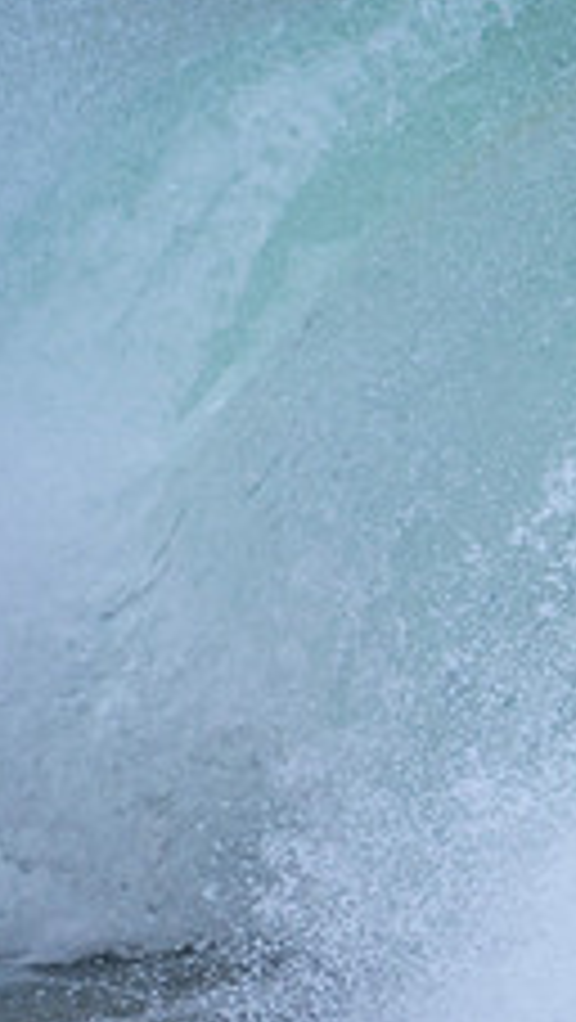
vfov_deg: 1.1
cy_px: 552
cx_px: 1174
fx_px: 54312
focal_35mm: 2004
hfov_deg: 0.6
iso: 220
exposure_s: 1/640
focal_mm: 500
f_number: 5.6
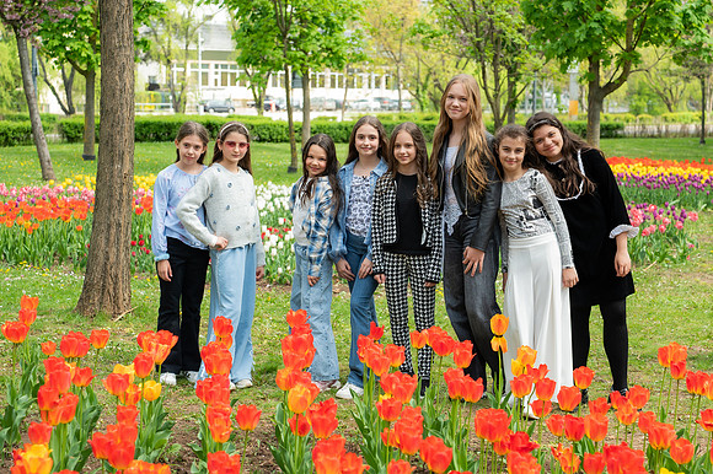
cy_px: 237
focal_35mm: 67
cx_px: 373
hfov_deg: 30.1
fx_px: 1325
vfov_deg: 20.3
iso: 400
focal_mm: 64
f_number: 4.5
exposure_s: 1/500
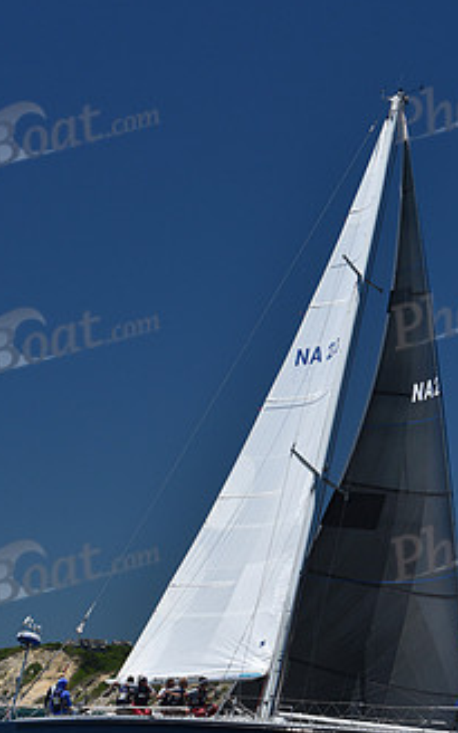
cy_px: 440
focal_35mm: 126
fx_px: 2516
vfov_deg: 16.6
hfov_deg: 10.4
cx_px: 276
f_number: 6.3
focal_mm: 70
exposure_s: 1/800
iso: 250
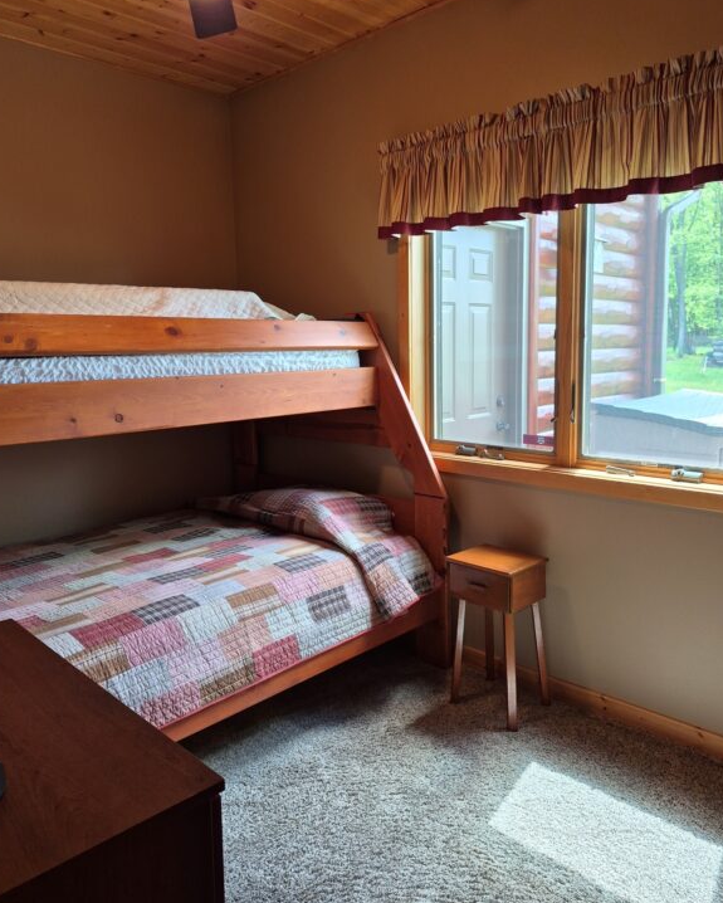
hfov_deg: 56.8
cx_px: 360
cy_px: 424
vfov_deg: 68.0
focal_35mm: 25
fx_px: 668
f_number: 1.8
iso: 125
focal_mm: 5.4
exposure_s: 1/120
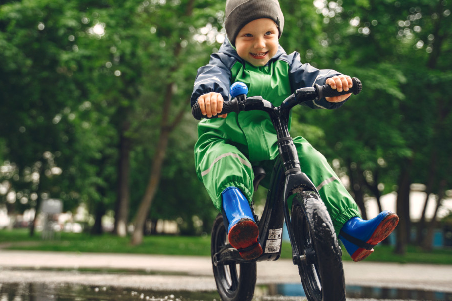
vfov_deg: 21.9
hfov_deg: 32.3
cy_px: 133
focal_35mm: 62
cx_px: 180
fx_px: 778
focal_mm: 47
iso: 400
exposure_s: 1/1000
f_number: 2.8
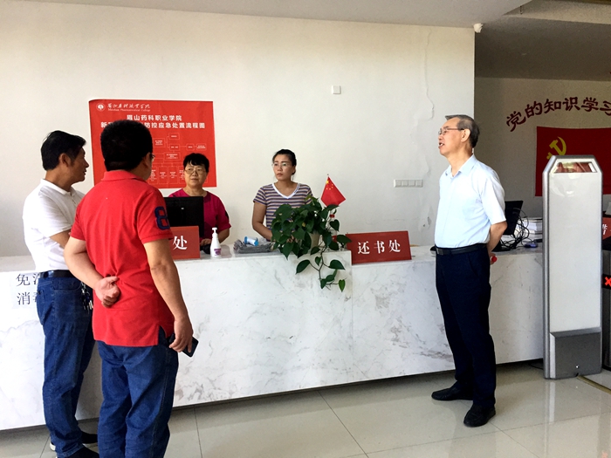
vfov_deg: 48.2
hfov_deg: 61.7
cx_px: 306
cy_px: 229
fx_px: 512
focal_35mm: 29
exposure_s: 1/33
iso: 64
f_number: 2.2
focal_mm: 4.15
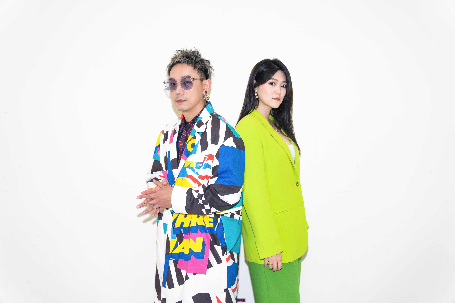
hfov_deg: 54.4
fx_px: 442
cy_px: 152
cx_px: 228
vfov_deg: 37.9
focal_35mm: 35
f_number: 2.8
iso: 800
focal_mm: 35
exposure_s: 1/250
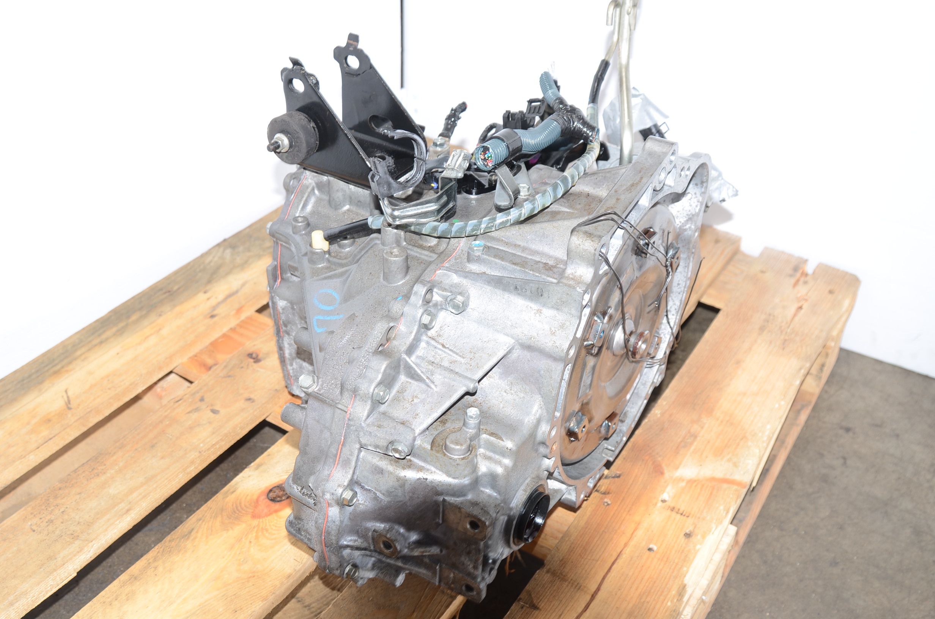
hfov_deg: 53.2
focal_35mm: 36
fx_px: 933
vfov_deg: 36.7
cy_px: 310
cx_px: 468
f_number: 5
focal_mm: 24
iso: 100
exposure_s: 1/30
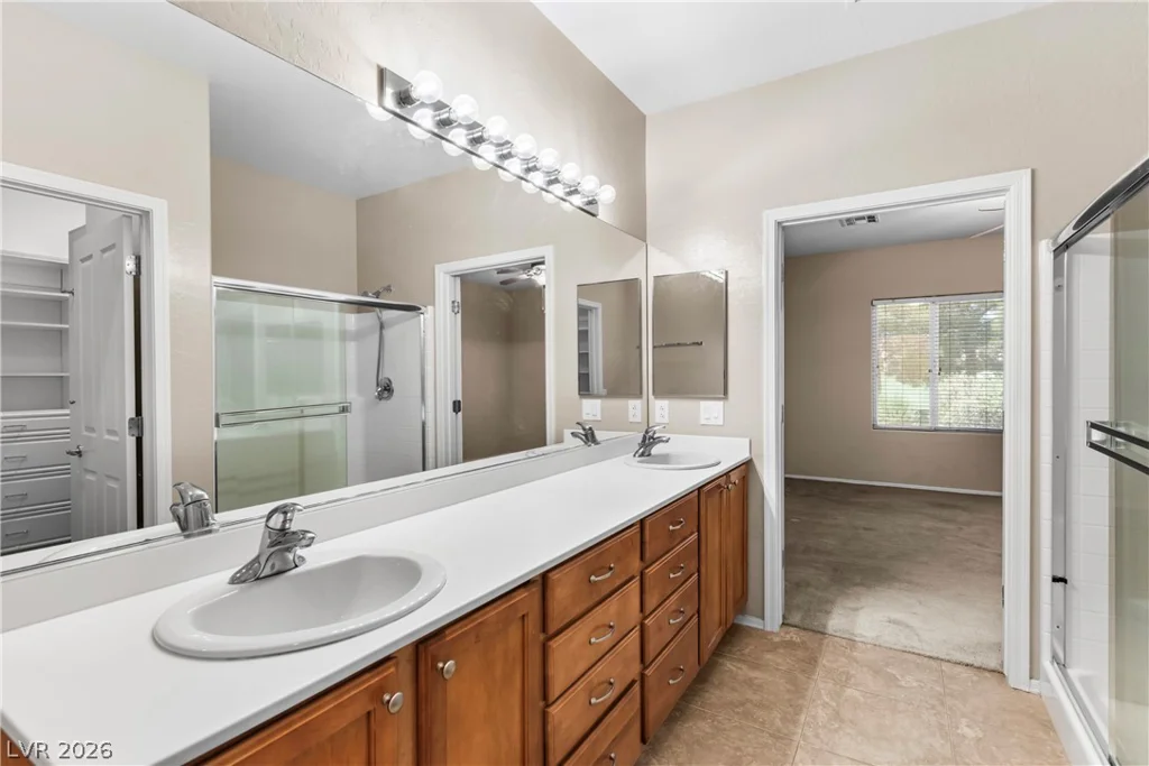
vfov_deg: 70.5
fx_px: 543
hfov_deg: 93.3
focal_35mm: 17
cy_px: 383
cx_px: 574
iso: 400
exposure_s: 1/15
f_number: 8
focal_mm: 17
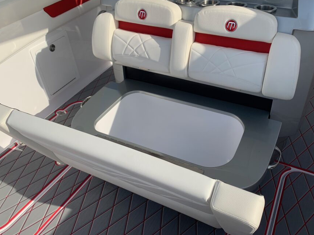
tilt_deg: -33.6
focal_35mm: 31
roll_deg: +0.8
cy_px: 97
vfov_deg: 45.2
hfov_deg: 58.3
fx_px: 281
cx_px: 168
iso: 25
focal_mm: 4.25
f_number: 1.8
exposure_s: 1/2421
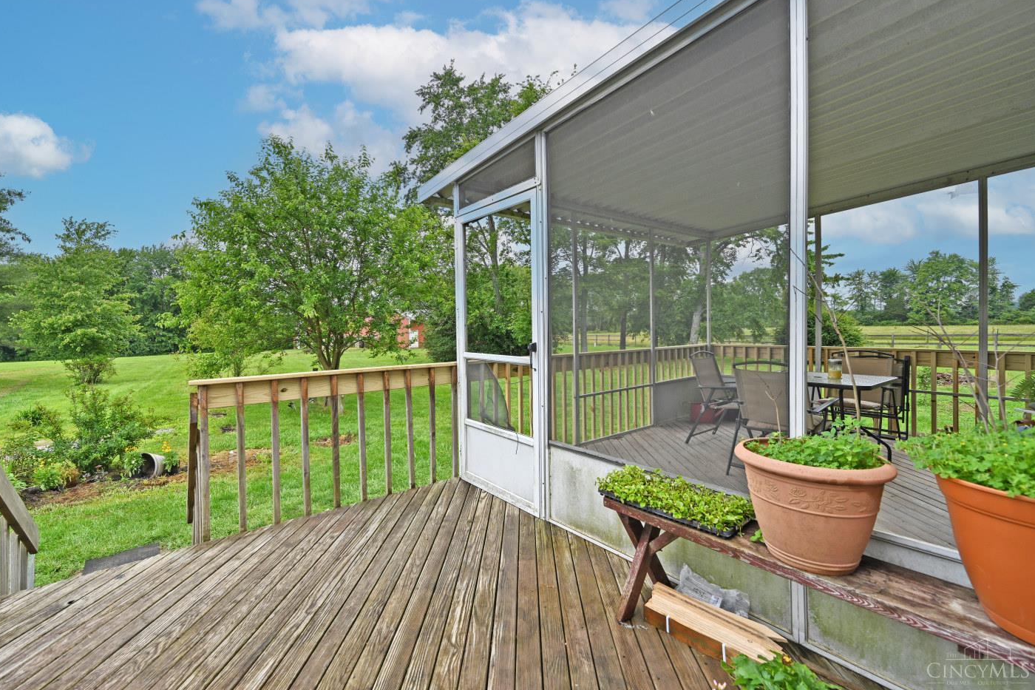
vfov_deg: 77.2
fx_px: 431
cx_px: 486
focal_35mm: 15
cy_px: 326
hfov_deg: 100.3
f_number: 6.3
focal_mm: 14
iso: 100
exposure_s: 1/320
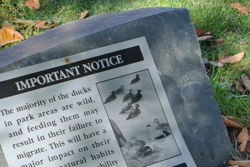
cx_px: 70
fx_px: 1182
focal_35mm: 170
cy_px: 118
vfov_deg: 8.1
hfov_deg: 12.1
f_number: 5.3
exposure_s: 1/200
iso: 200
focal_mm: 25.9
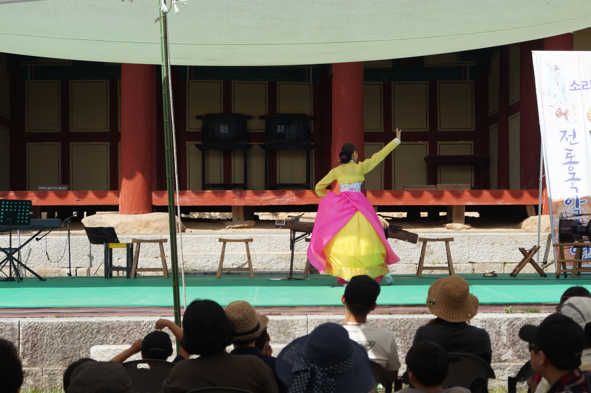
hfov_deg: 24.6
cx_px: 296
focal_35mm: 82
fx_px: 1353
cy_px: 196
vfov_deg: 16.5
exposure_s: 1/200
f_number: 8
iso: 100
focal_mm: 55
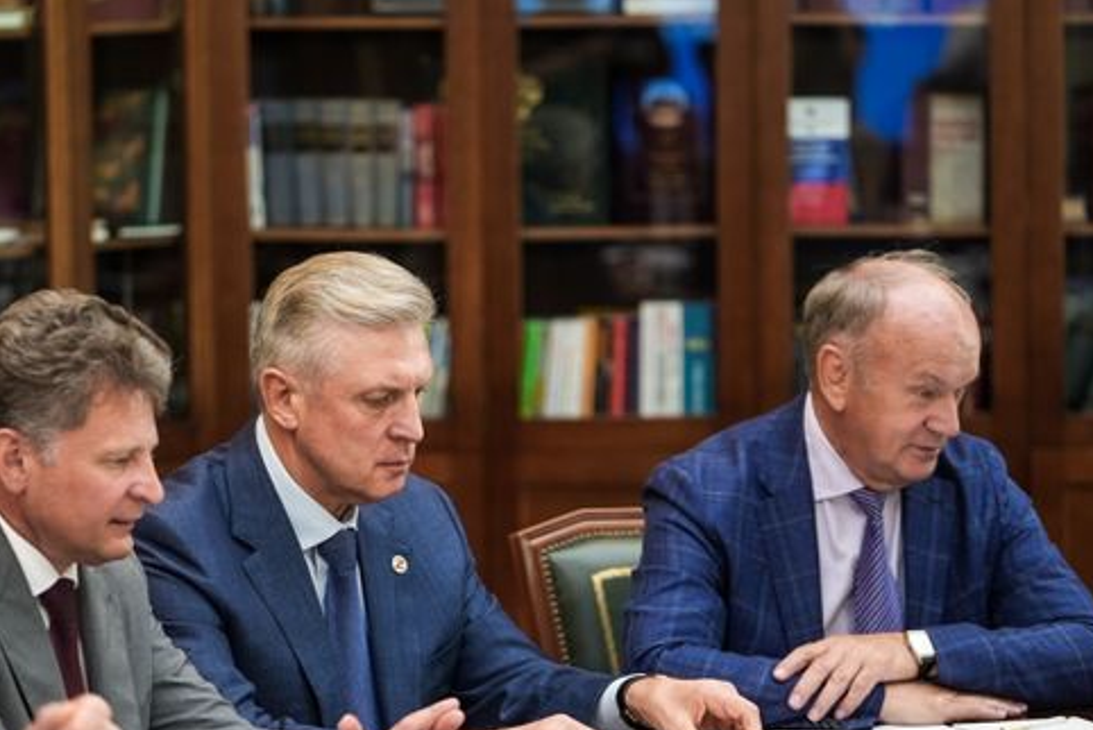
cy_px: 415
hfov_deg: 13.8
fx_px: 4526
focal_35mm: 149
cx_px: 387
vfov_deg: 9.2
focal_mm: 103
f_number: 2.8
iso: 800
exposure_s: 1/125
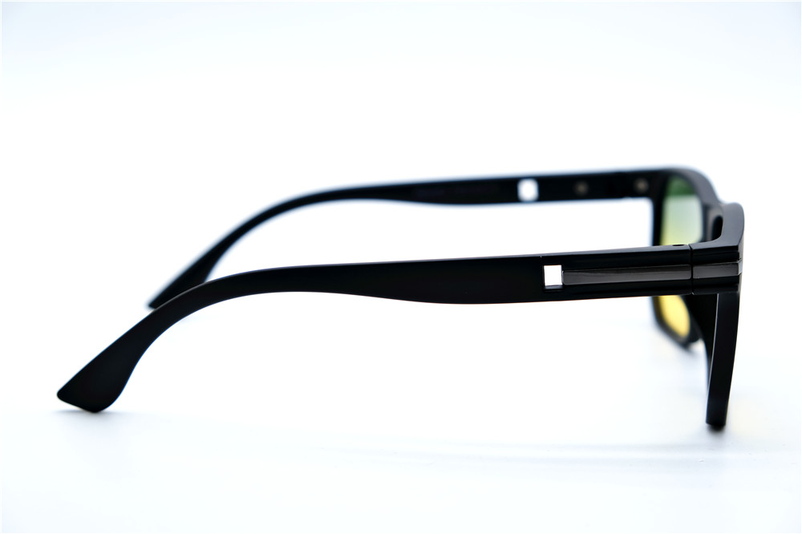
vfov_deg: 19.7
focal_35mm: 69
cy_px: 267
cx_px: 401
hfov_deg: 29.3
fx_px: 1537
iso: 160
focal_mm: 46.3
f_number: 5.6
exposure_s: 1/140
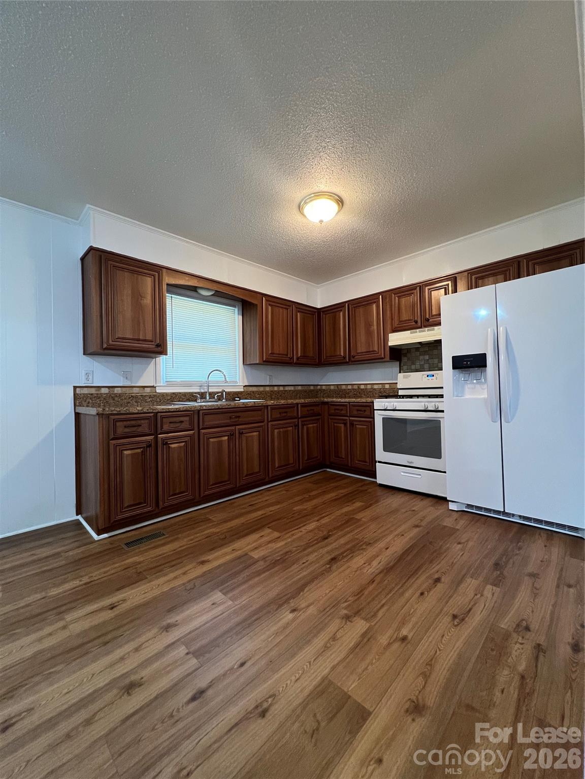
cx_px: 292
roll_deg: +1.1
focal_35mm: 13
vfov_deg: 106.2
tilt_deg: +0.1
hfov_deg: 89.9
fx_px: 293
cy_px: 390
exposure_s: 1/60
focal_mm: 1.57
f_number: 1.8
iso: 320
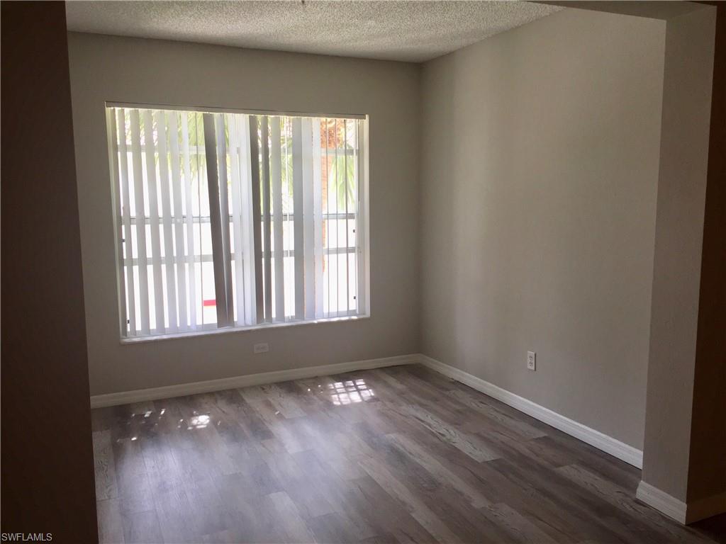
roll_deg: -0.3
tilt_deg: -7.4
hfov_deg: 61.7
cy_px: 272
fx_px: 608
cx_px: 363
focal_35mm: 29
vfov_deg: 48.2
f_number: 2.2
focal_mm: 4.15
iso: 40
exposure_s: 1/60
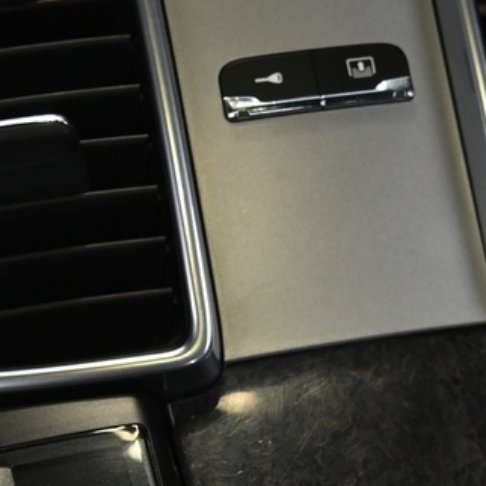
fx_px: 2176
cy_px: 577
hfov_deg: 12.7
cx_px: 415
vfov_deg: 12.5
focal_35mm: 137
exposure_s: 1/15
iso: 2000
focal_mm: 32
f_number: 4
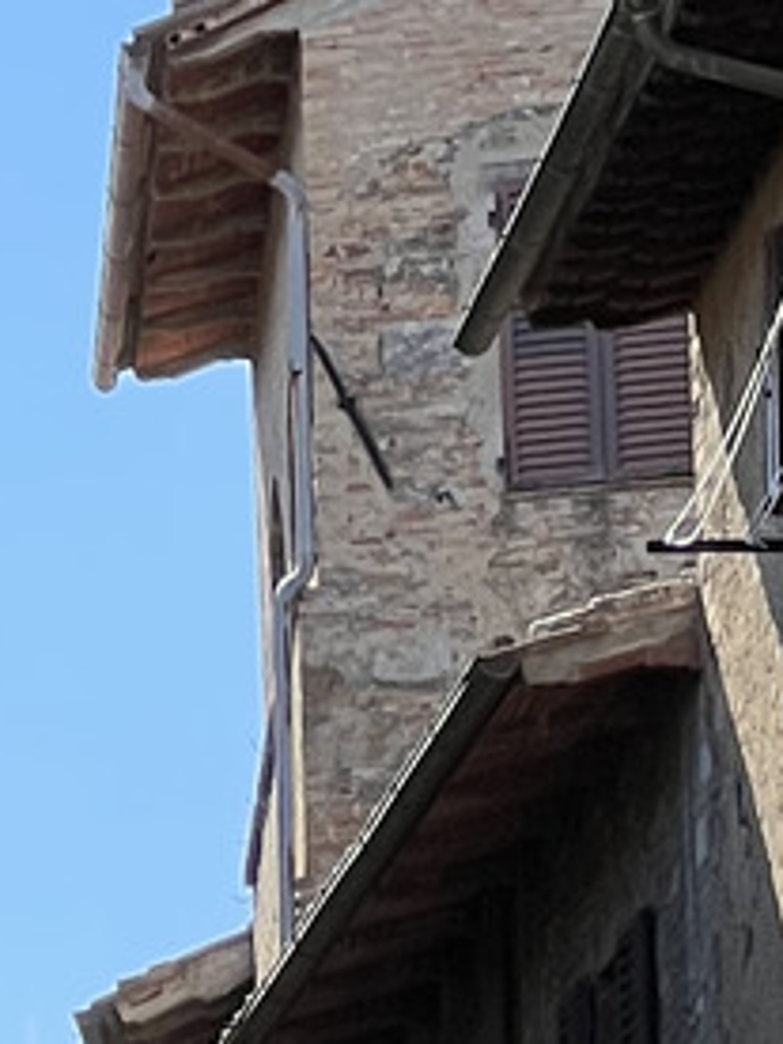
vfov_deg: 4.4
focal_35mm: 447
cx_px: 367
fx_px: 13481
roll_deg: +1.1
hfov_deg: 3.3
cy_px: 1876
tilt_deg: +6.9
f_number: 2.8
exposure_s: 1/708
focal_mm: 9
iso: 32
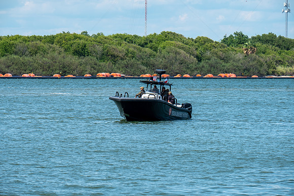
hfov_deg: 6.9
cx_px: 147
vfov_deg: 4.6
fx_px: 2450
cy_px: 98
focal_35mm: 300
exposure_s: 1/300
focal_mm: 200
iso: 200
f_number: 9
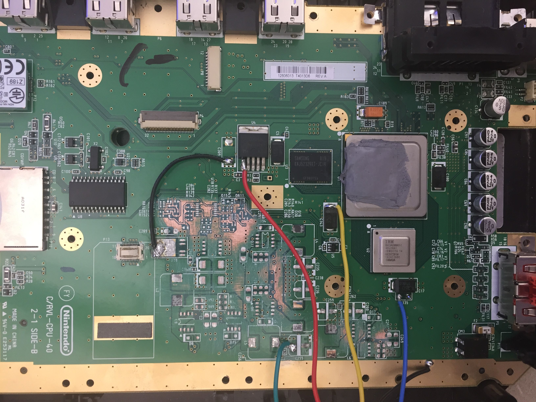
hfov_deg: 61.7
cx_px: 268
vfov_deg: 48.2
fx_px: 449
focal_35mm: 29
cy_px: 201
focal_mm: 4.15
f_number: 2.2
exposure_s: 1/30
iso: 64
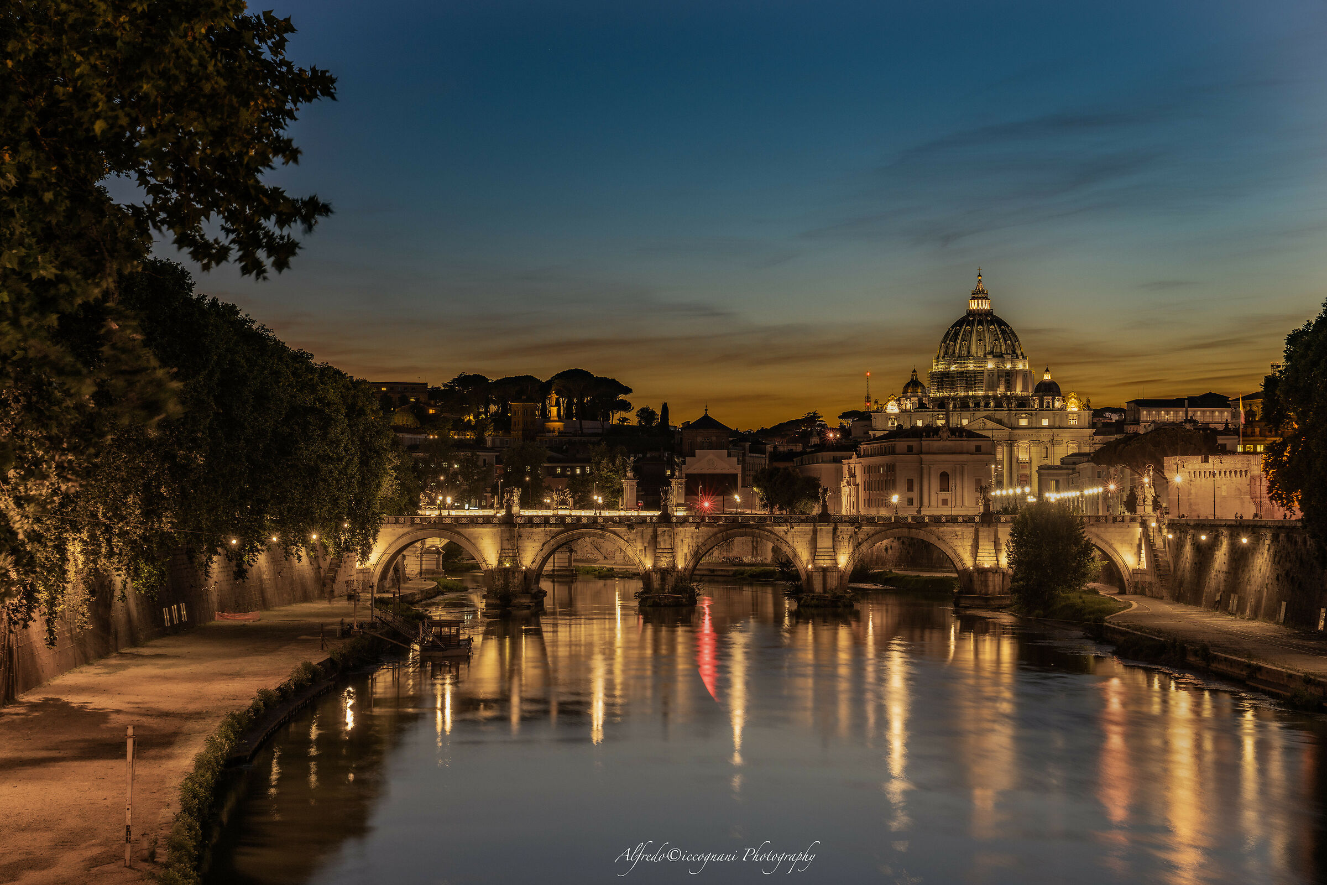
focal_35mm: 70
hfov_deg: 28.8
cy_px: 442
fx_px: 2580
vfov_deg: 19.5
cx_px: 664
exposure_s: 6
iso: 200
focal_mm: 70
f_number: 11
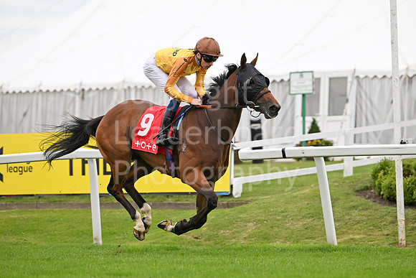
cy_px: 139
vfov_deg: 6.9
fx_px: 2312
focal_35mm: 200
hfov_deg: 10.3
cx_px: 208
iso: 800
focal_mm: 200
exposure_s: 1/2000
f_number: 4.5
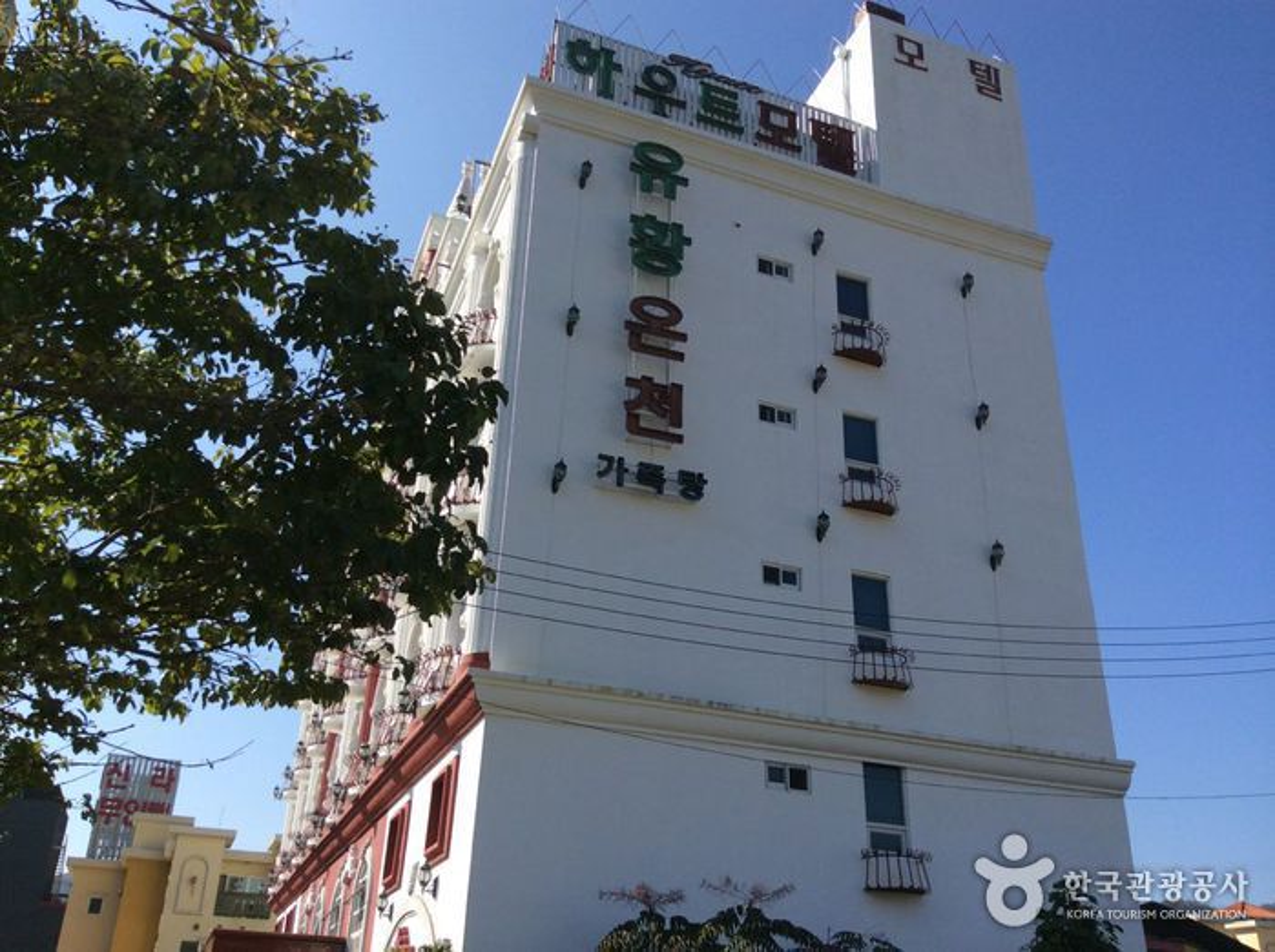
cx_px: 638
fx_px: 1214
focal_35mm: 33
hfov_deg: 55.4
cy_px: 476
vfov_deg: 42.8
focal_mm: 3.3
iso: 32
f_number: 2.4
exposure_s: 1/1362
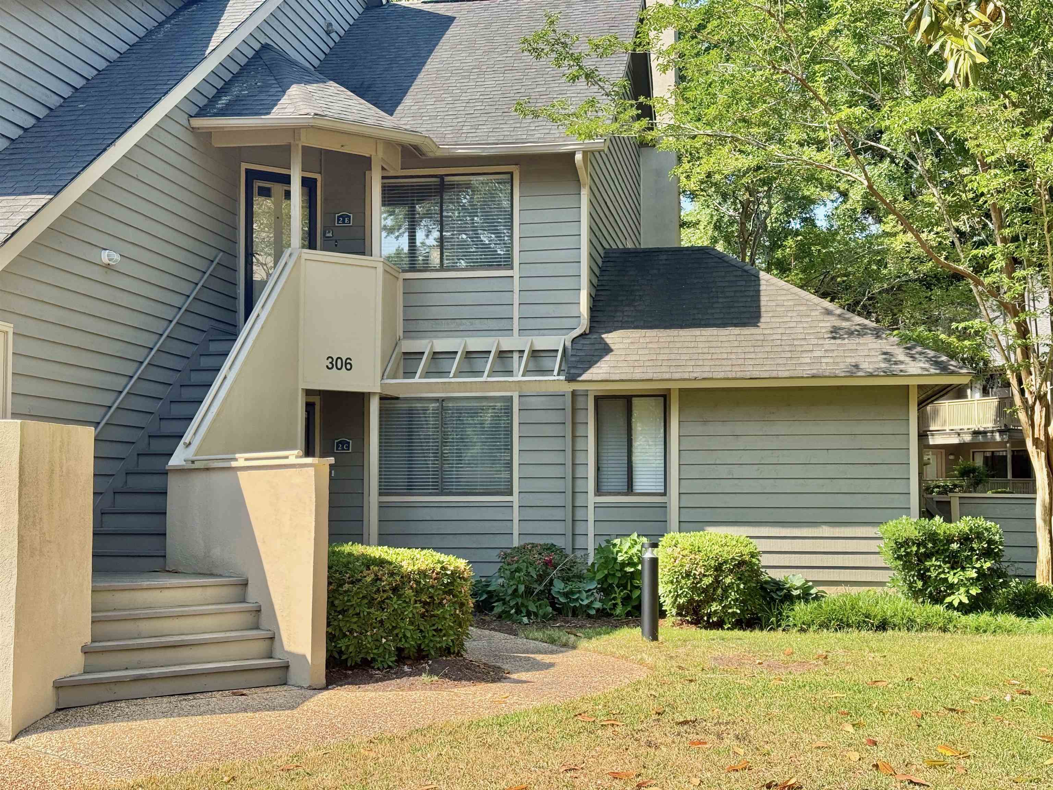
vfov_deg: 30.3
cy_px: 395
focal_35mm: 48
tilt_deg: +4.2
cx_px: 526
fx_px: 1460
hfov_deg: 39.7
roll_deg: +0.0
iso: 100
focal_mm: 6.76
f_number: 1.78
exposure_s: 1/1513
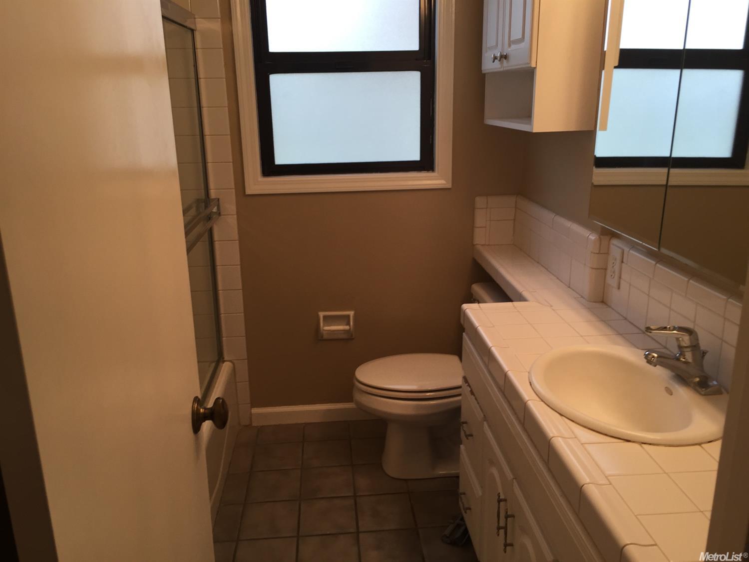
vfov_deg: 48.2
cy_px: 281
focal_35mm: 29
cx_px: 374
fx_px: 627
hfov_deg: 61.7
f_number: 2.2
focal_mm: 4.15
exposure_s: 1/50
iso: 40
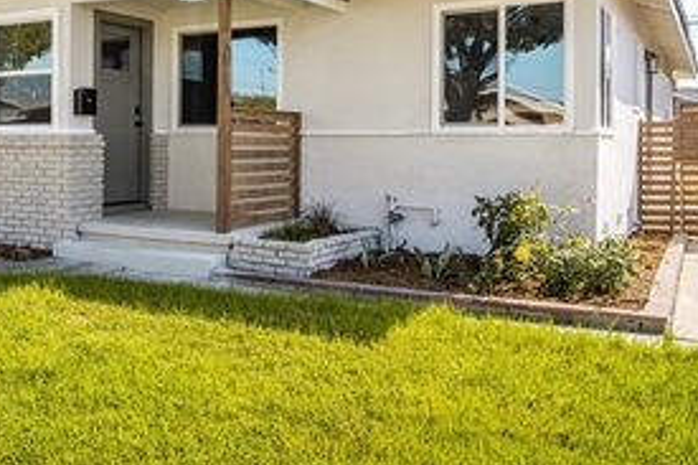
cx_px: 155
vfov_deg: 32.3
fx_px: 793
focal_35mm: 41
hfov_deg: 45.5
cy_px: 141
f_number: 16
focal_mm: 22.5
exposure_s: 1/125
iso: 125
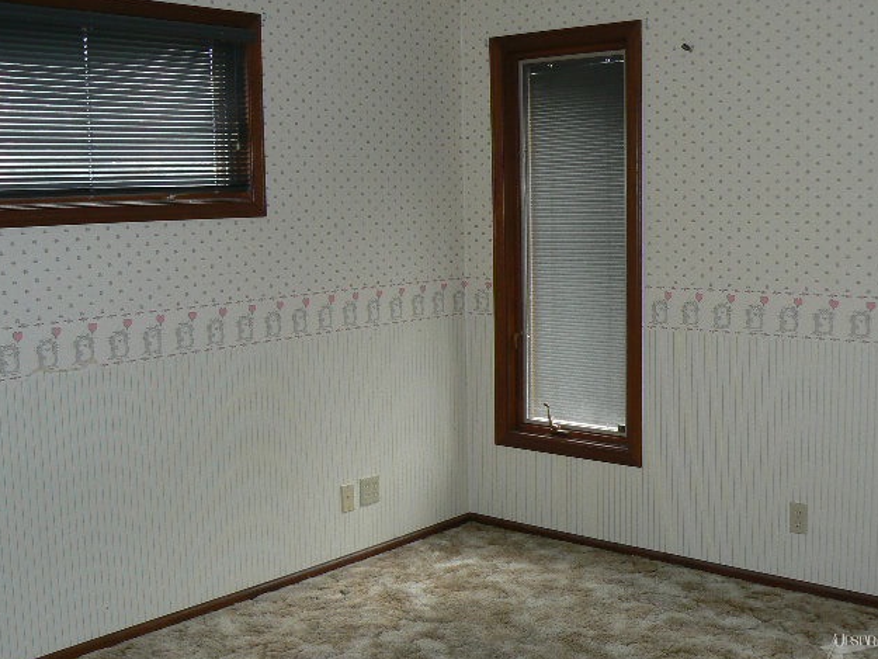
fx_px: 1091
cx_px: 437
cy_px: 332
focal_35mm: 43
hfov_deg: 43.8
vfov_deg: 33.6
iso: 100
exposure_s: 1/30
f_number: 2.8
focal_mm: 6
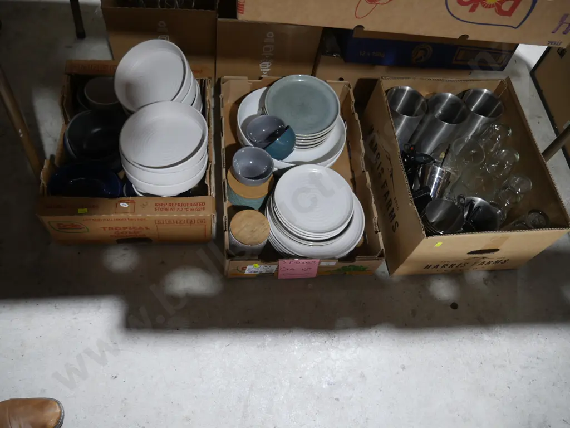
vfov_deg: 49.7
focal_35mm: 28
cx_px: 285
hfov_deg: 63.4
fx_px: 461
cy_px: 214
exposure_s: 1/60
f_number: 3.5
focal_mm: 14
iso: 400
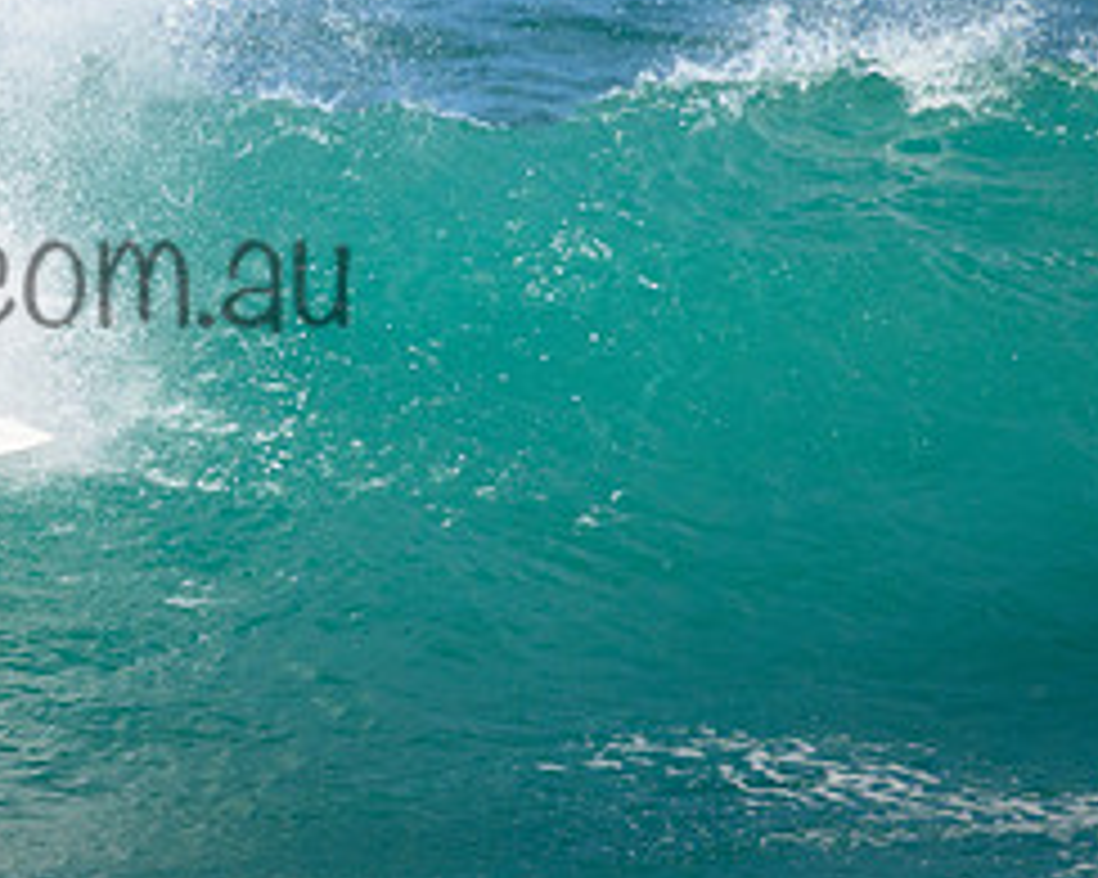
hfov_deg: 1.1
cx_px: -126
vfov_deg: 0.9
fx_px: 57951
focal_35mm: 1784
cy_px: 223
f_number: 11
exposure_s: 1/2000
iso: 800
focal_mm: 800
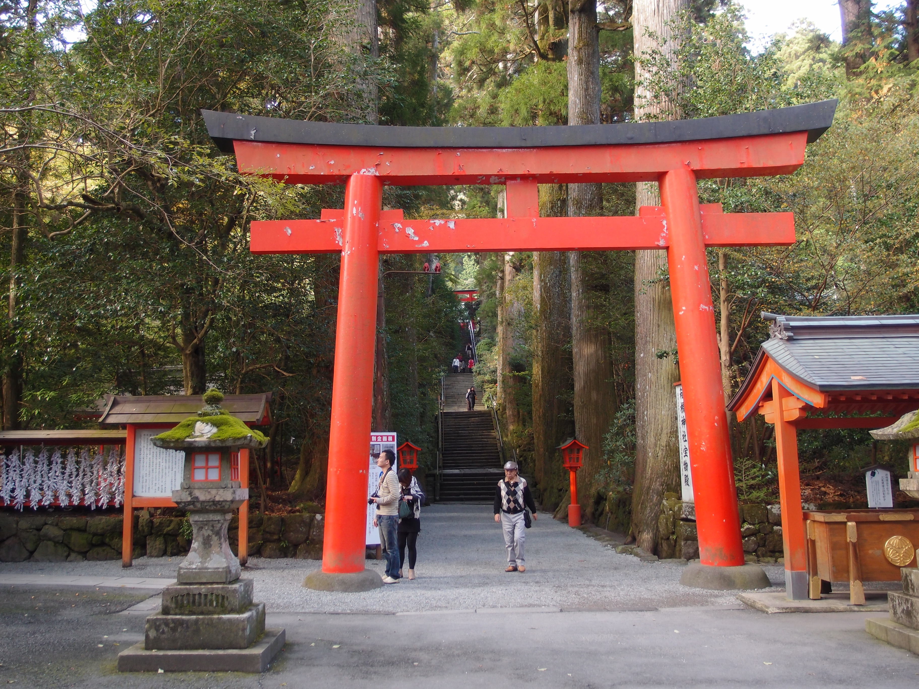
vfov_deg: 44.2
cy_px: 344
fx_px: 850
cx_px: 460
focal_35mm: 32
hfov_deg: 56.8
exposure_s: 1/80
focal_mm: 6.87
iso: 125
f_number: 1.8
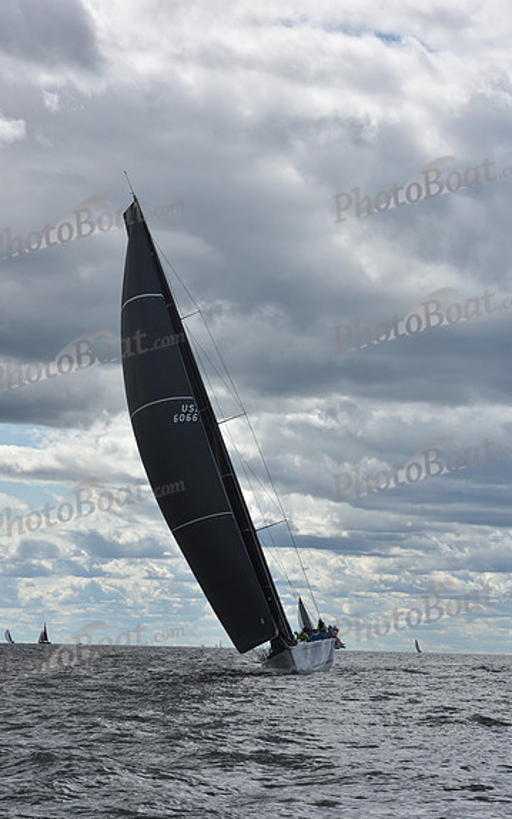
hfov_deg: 12.7
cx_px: 259
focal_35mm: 103
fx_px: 2298
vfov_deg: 20.2
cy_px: 412
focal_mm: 100
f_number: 10
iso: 250
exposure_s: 1/1000
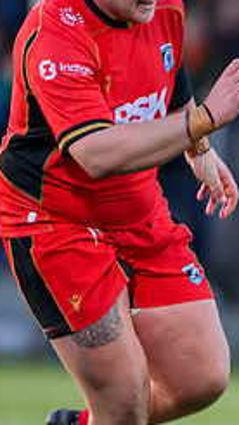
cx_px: 545
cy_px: 278
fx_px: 18188
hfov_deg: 0.8
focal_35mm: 1616
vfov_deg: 1.3
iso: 3200
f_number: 4
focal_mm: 560
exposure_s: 1/1250
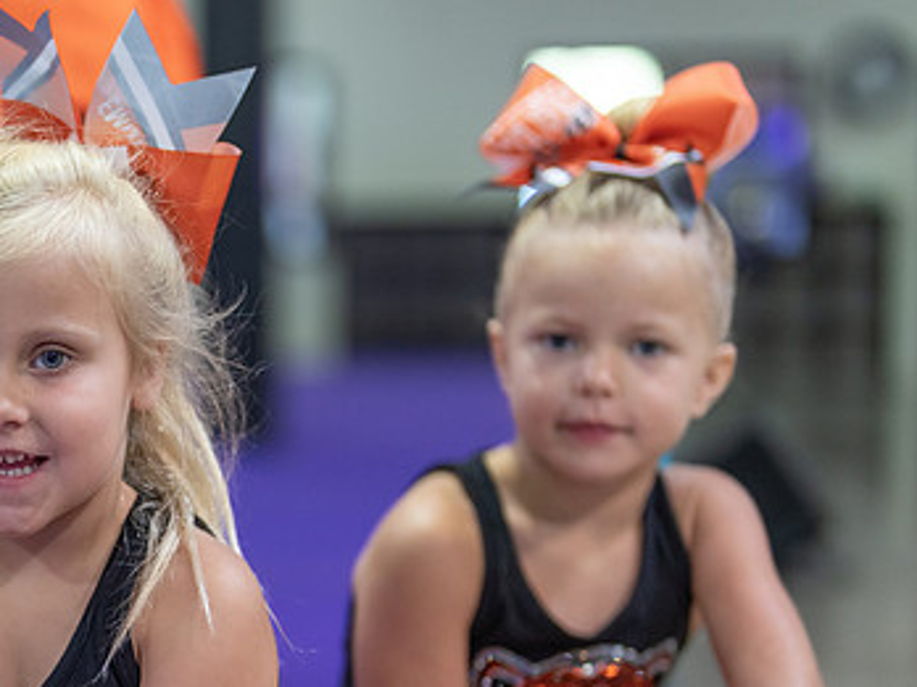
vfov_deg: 13.3
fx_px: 2914
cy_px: 641
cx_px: 3
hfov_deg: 17.5
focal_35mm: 110
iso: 640
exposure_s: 1/400
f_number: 1.2
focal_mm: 50
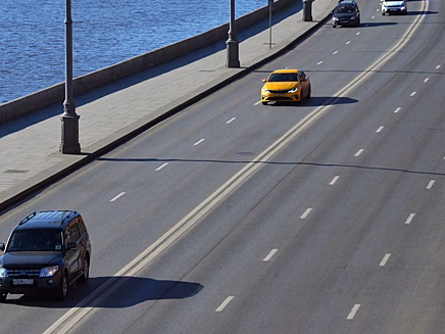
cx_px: 195
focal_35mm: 180
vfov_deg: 8.3
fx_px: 2310
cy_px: 122
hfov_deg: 11.0
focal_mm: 85
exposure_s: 1/1000
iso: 1600
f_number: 16
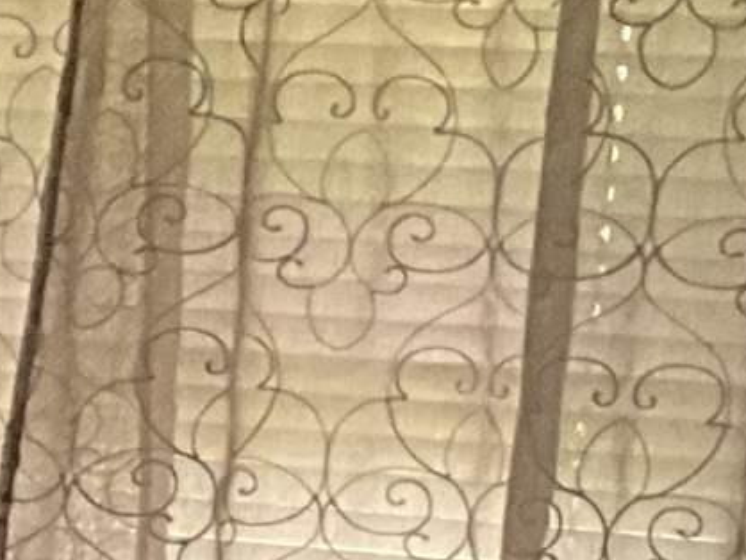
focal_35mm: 213
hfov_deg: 7.8
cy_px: 704
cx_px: -1654
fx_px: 4593
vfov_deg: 6.9
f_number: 1.8
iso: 64
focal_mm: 3
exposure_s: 1/61
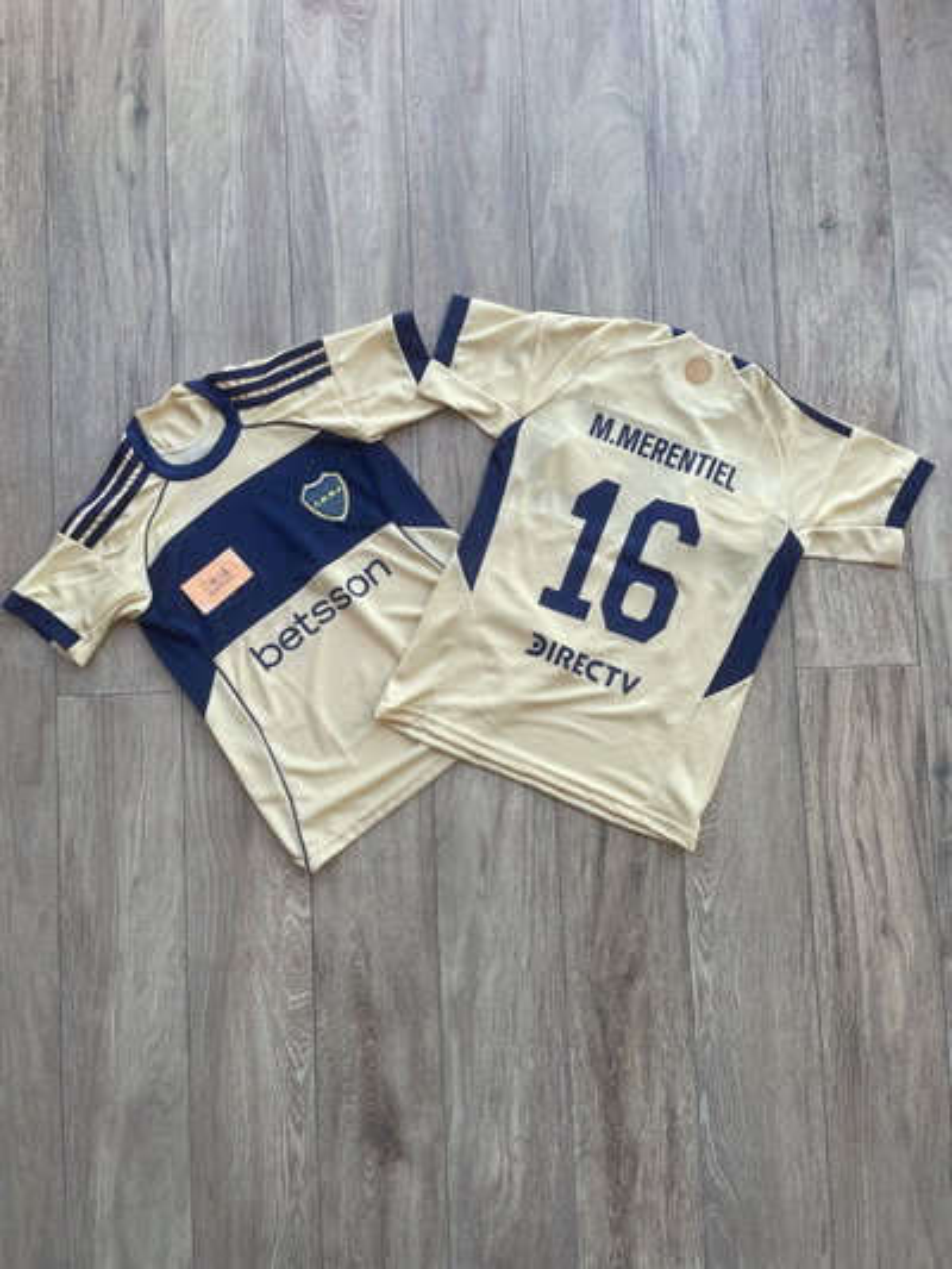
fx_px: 953
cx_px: 476
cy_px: 634
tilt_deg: -86.1
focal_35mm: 26
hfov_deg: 53.1
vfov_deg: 67.3
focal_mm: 4.2
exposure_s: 1/234
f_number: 1.6
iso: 32
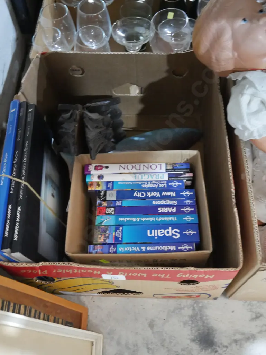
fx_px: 348
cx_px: 133
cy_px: 178
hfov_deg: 41.8
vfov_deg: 53.9
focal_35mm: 34
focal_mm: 17
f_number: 4
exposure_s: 1/30
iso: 3200
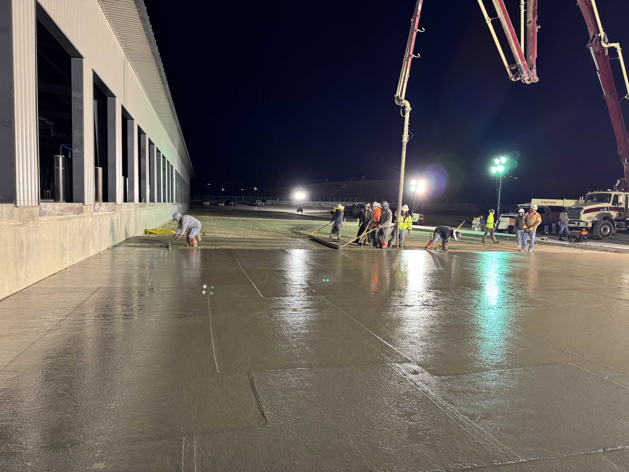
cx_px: 314
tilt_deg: -4.3
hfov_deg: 71.6
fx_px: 436
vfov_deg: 56.8
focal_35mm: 24
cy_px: 236
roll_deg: -1.7
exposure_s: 1/59
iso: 500
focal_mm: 6.76
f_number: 1.78
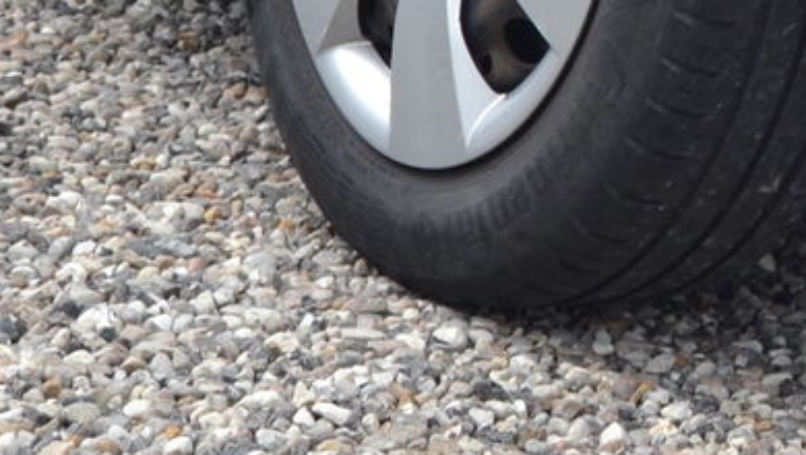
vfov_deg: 6.6
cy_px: -794
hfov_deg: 12.3
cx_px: 1062
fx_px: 3636
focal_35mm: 170
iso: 100
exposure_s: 1/160
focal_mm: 22
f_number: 6.3
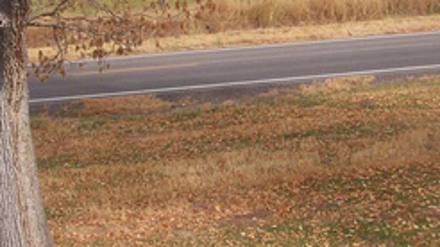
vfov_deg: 11.8
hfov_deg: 20.9
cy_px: 68
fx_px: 1189
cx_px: 265
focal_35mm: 102
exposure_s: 1/125
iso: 64
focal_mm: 5.85
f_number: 6.3
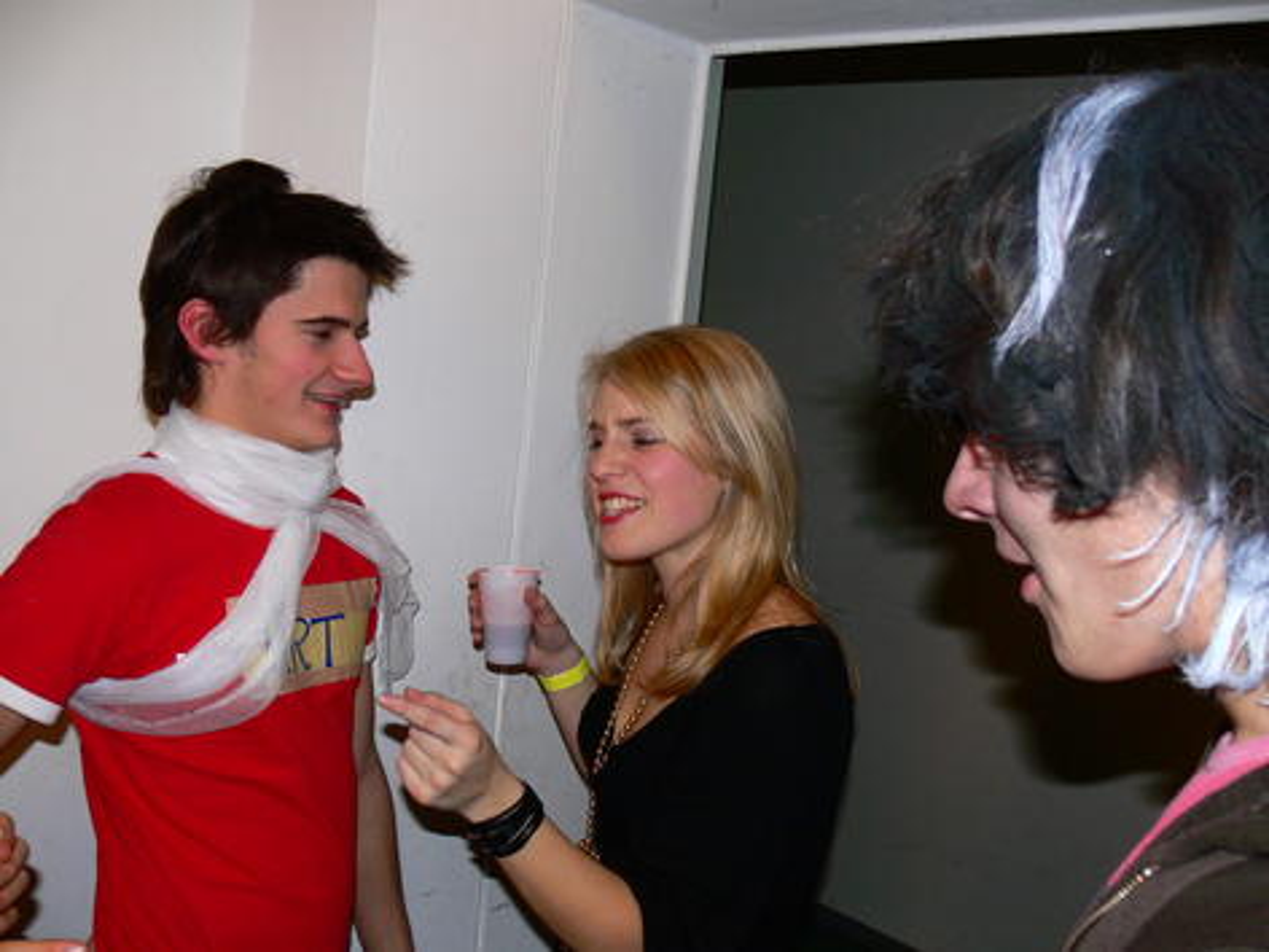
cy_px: 476
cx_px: 634
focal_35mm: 35
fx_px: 1283
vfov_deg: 40.7
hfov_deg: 52.6
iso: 100
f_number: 2.8
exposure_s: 1/30
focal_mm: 7.4
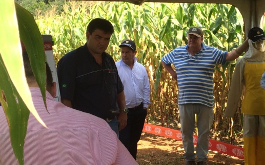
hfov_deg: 31.8
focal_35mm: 63
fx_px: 455
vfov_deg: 20.6
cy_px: 88
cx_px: 202
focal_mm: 4.12
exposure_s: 1/466
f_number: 2.2
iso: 32
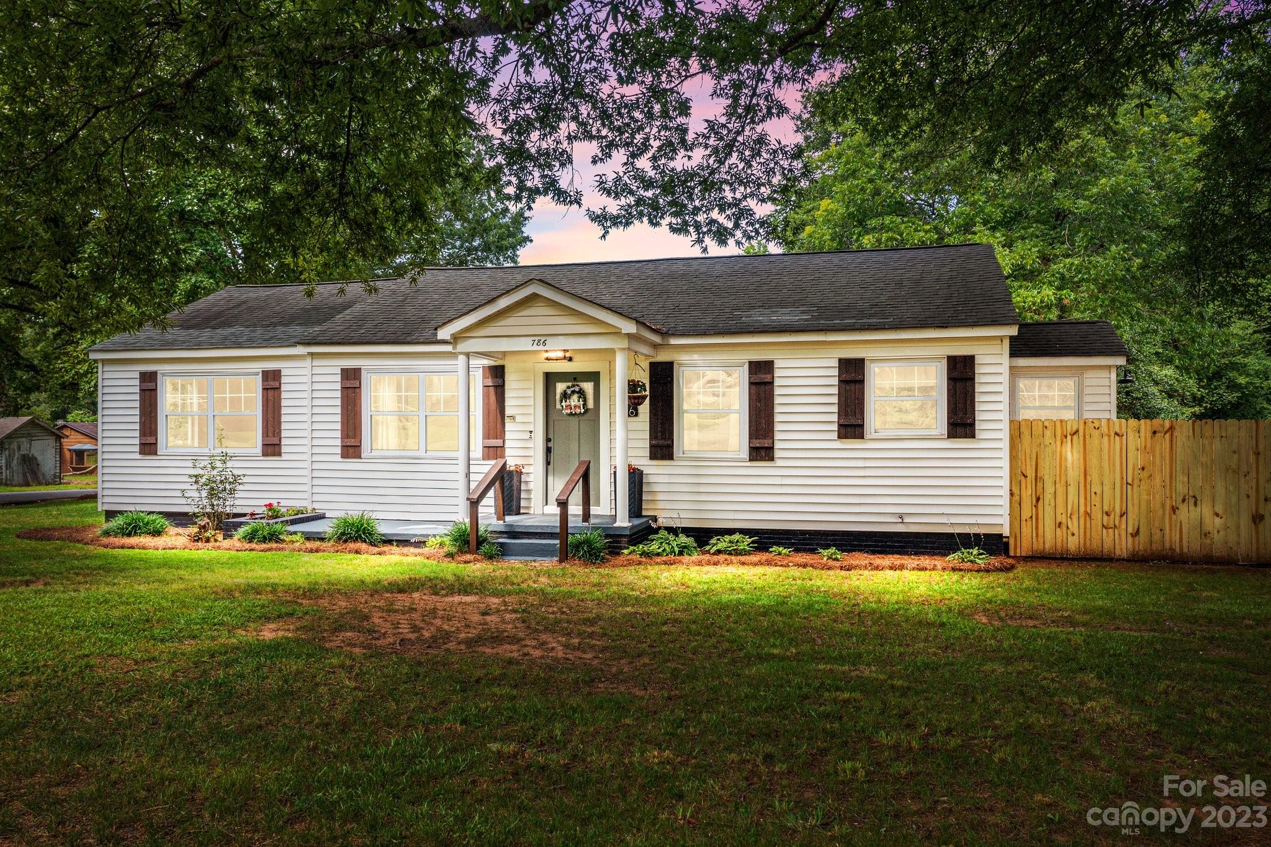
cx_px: 636
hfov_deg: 65.5
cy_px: 424
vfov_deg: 46.4
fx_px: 988
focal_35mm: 28
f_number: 4.5
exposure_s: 1/120
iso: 100
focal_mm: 10.26
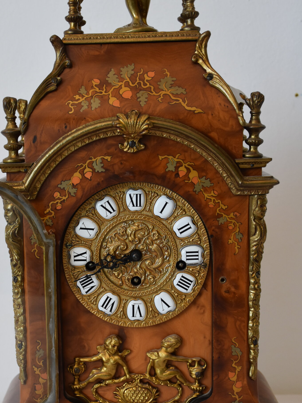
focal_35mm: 65
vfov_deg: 29.7
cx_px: 126
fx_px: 756
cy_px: 254
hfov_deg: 22.6
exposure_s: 1/80
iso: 800
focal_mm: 32
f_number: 4.2
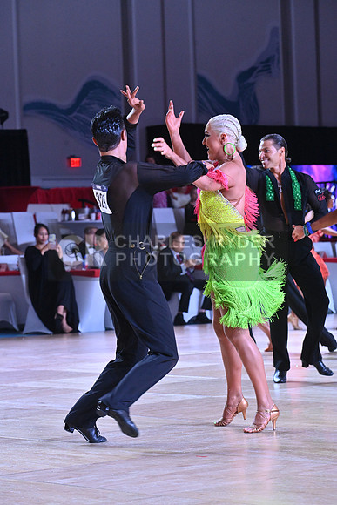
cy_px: 252
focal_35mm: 135
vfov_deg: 15.2
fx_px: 1894
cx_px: 168
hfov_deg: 10.2
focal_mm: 135
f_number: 8
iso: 4000
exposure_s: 1/400
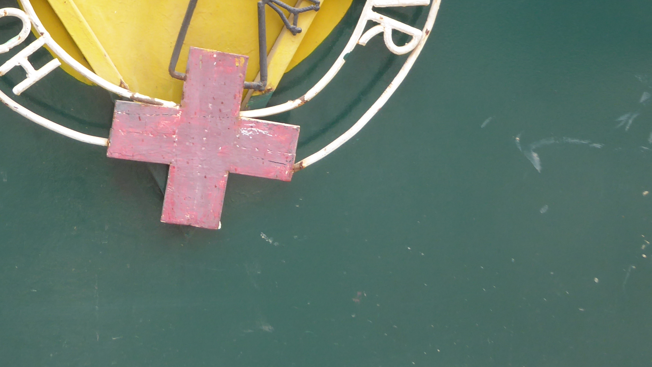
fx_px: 1470
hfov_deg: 24.8
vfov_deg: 14.0
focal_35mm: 85
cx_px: 195
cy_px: -15
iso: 100
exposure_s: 1/60
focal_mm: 7.8
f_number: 3.9
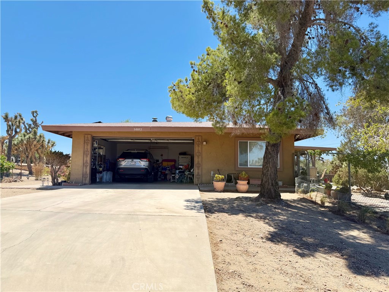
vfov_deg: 56.8
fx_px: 270
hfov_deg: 71.6
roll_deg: +0.2
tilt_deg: +5.4
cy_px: 146
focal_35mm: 24
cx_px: 194
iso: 80
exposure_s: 1/1139
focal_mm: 6.76
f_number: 1.78
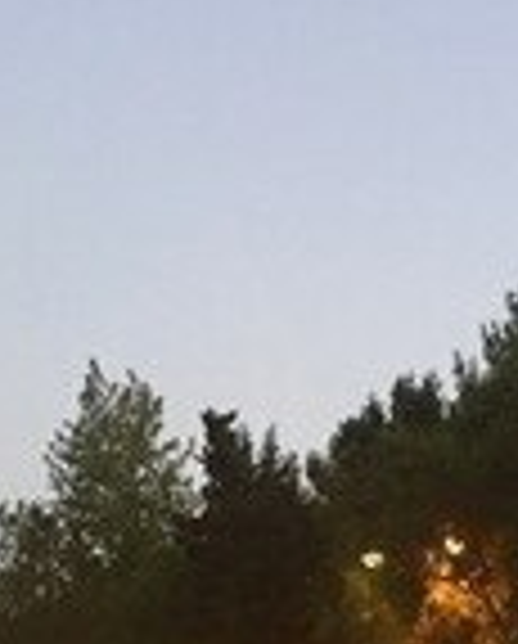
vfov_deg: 17.7
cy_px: 937
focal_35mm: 98
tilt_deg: +0.0
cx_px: 423
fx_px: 1872
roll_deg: -0.4
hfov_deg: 15.6
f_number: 2.2
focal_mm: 4.15
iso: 160
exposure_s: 1/33
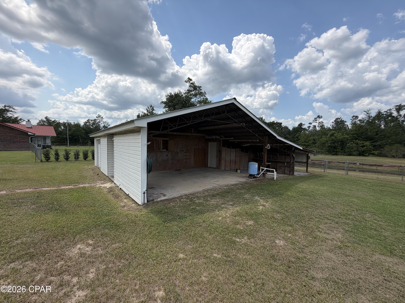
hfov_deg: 102.1
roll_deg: -0.4
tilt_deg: -3.7
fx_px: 164
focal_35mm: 14
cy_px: 152
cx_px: 202
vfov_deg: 85.7
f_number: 2.2
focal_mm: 2.22
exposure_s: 1/928
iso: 20
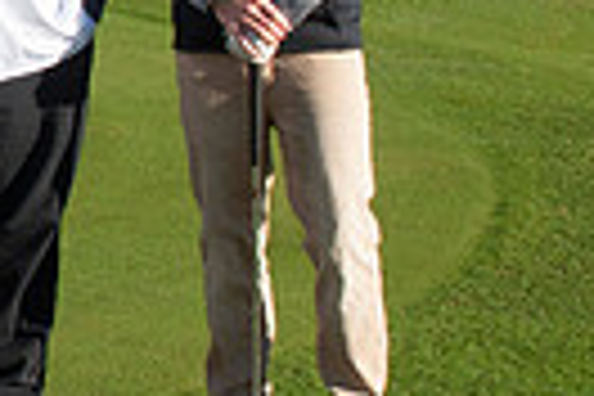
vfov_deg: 7.1
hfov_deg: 10.3
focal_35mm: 191
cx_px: -396
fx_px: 3151
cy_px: -124
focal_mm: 29
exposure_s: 1/200
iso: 400
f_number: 16
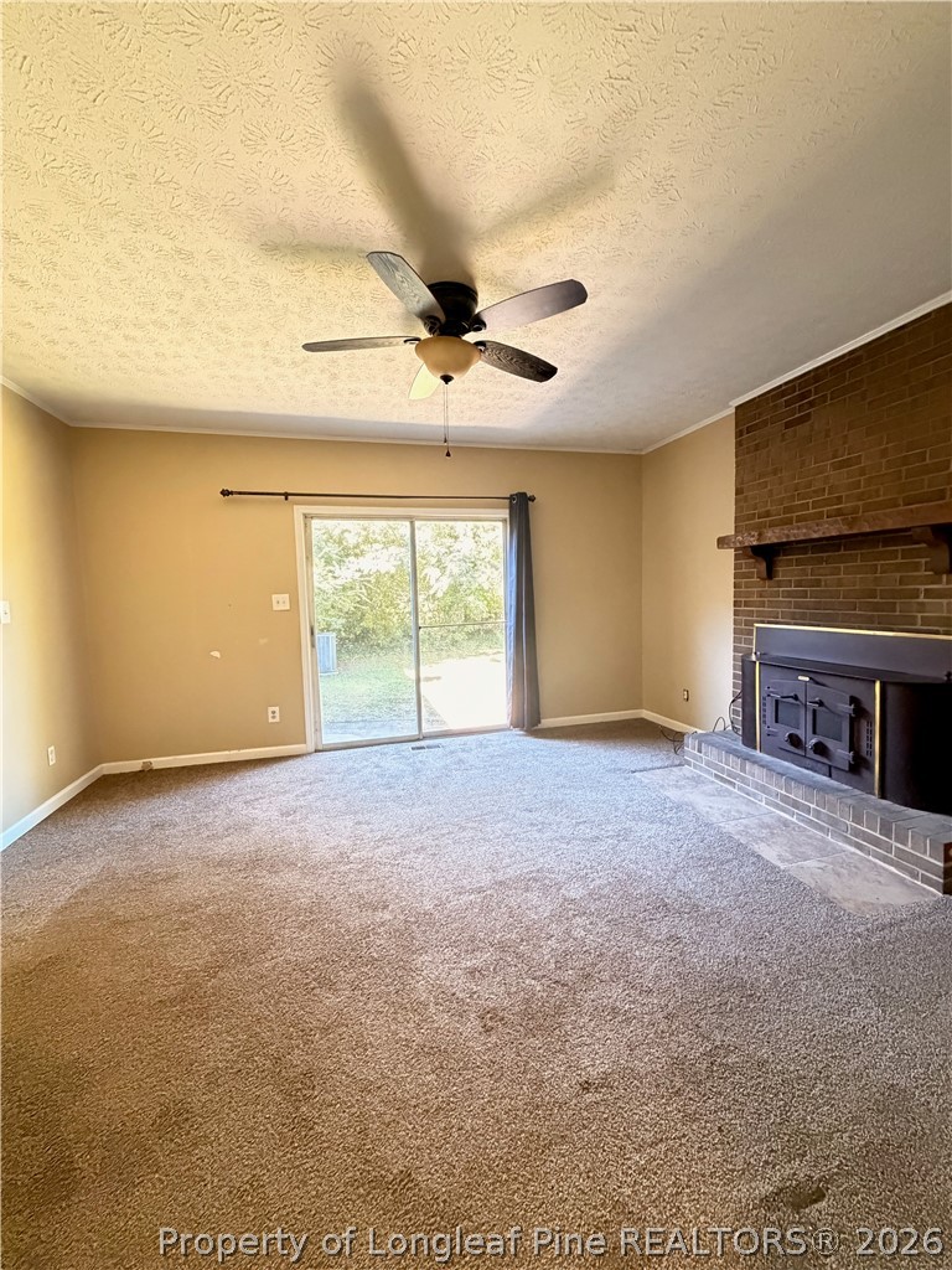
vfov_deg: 102.1
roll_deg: +1.9
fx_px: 513
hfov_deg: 85.7
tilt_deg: -4.5
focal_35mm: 14
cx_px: 476
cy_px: 635
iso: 1000
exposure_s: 1/60
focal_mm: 2.22
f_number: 2.2
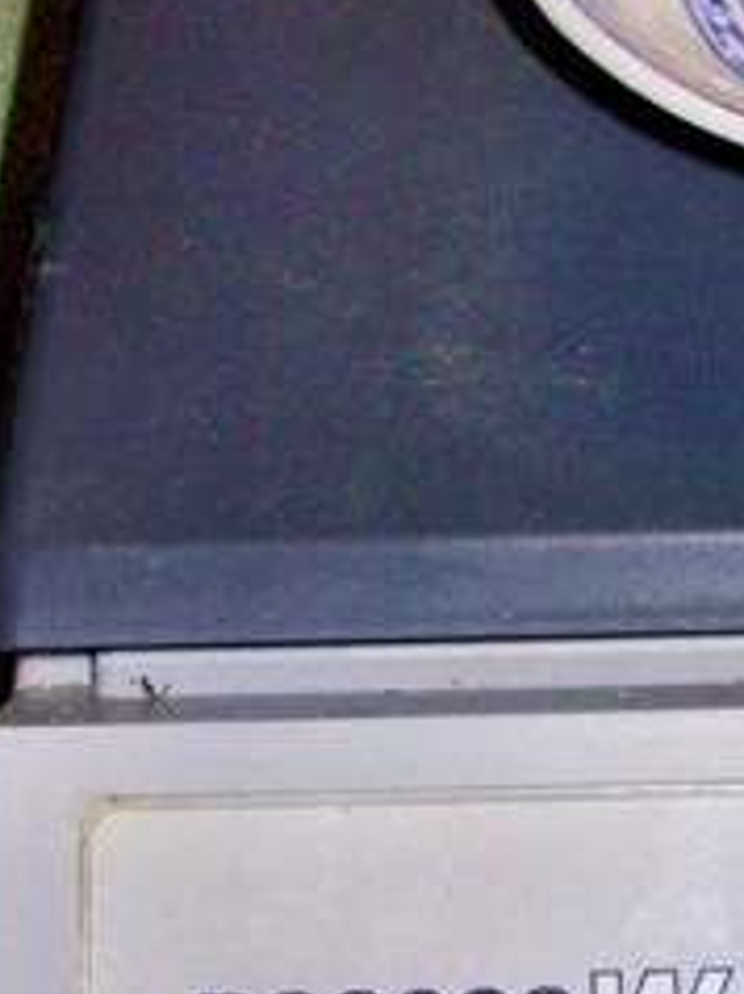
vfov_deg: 20.4
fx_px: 2756
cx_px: 823
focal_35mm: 96
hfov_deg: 15.0
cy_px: 601
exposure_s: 1/32
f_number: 4.9
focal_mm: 6.3
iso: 50
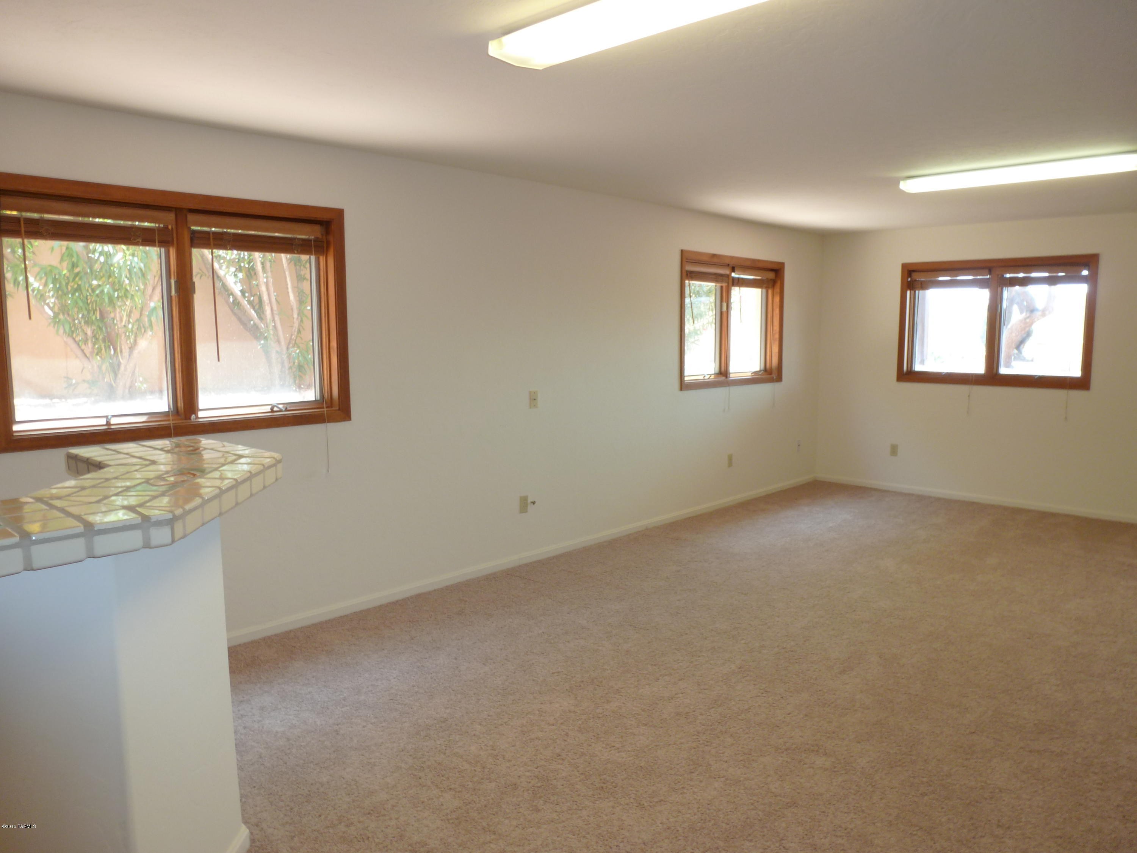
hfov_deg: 71.6
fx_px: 788
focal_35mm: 24
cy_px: 426
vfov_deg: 56.8
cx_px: 568
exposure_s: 1/13
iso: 100
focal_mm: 4.3
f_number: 3.3
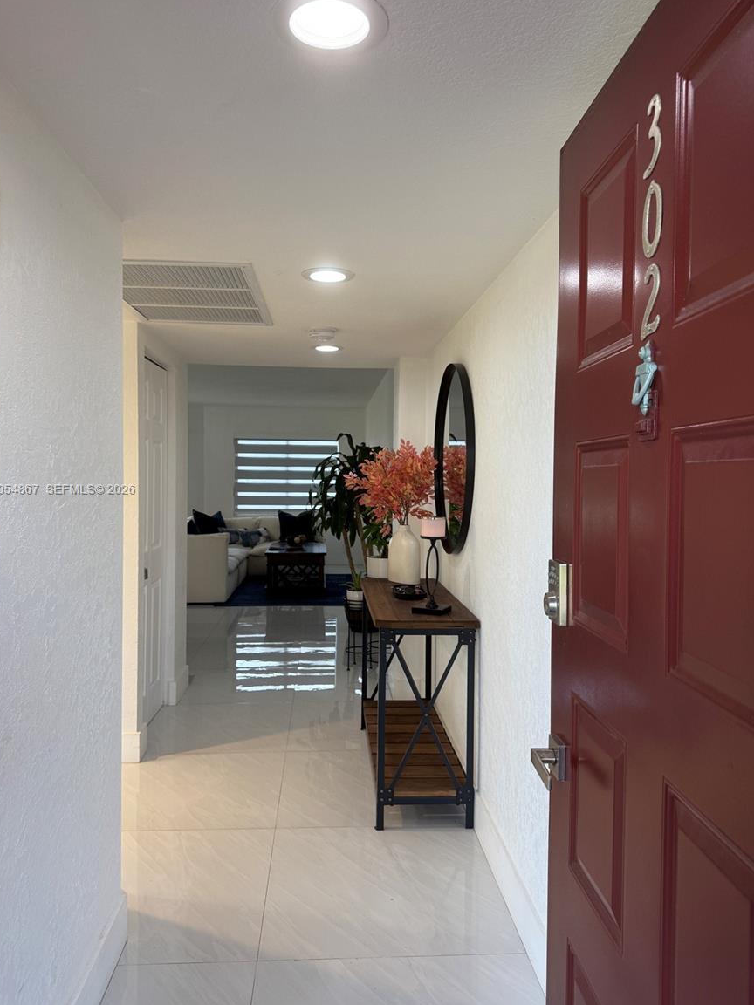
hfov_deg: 54.9
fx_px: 726
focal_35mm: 25
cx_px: 366
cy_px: 490
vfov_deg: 69.4
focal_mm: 6.76
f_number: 1.78
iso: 125
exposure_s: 1/60
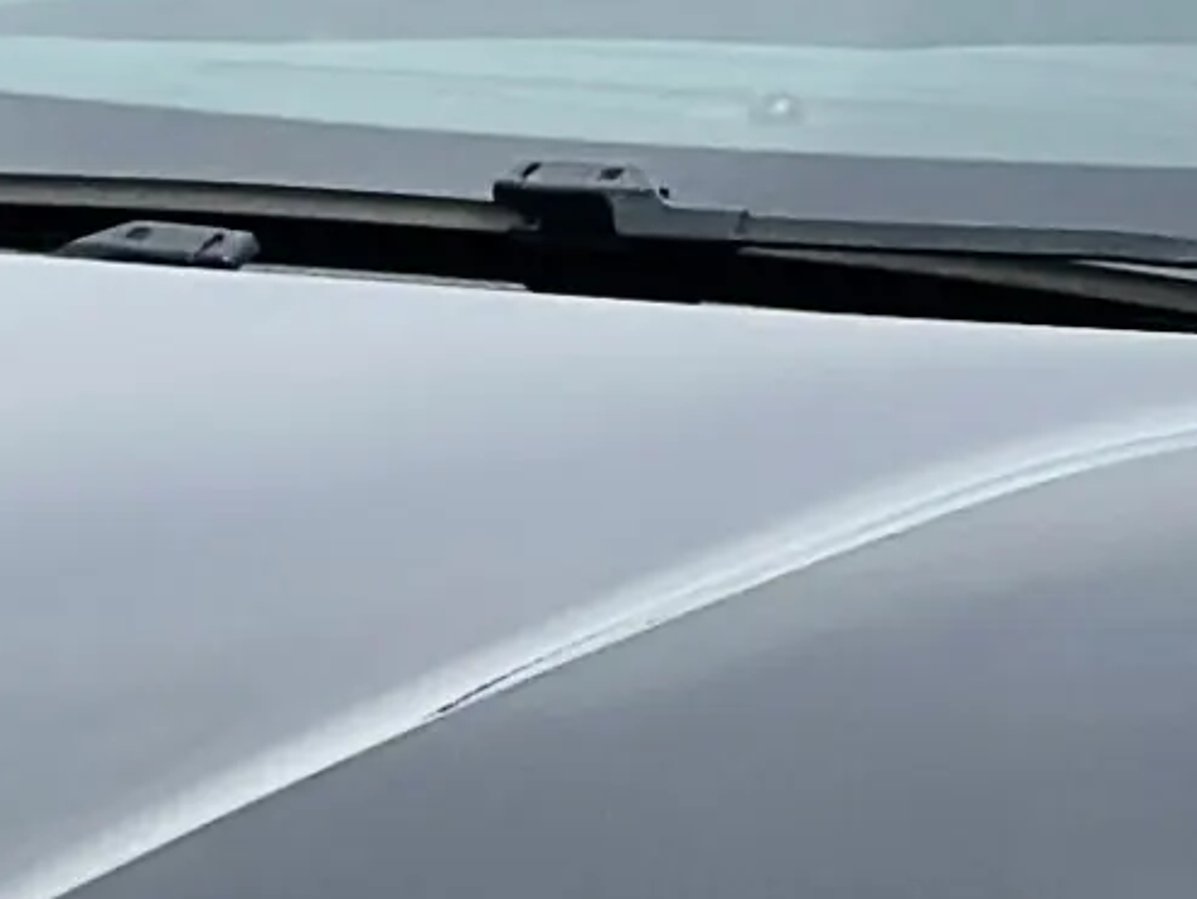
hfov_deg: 5.3
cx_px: 1338
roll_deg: +0.6
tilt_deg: -11.1
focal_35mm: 373
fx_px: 12904
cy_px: 674
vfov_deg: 4.0
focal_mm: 6.86
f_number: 1.78
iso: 80
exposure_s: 1/3472
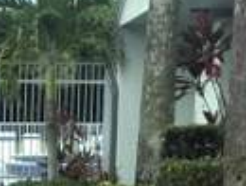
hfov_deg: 10.8
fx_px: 1260
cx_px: 339
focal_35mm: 177
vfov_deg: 8.4
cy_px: -4
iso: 64
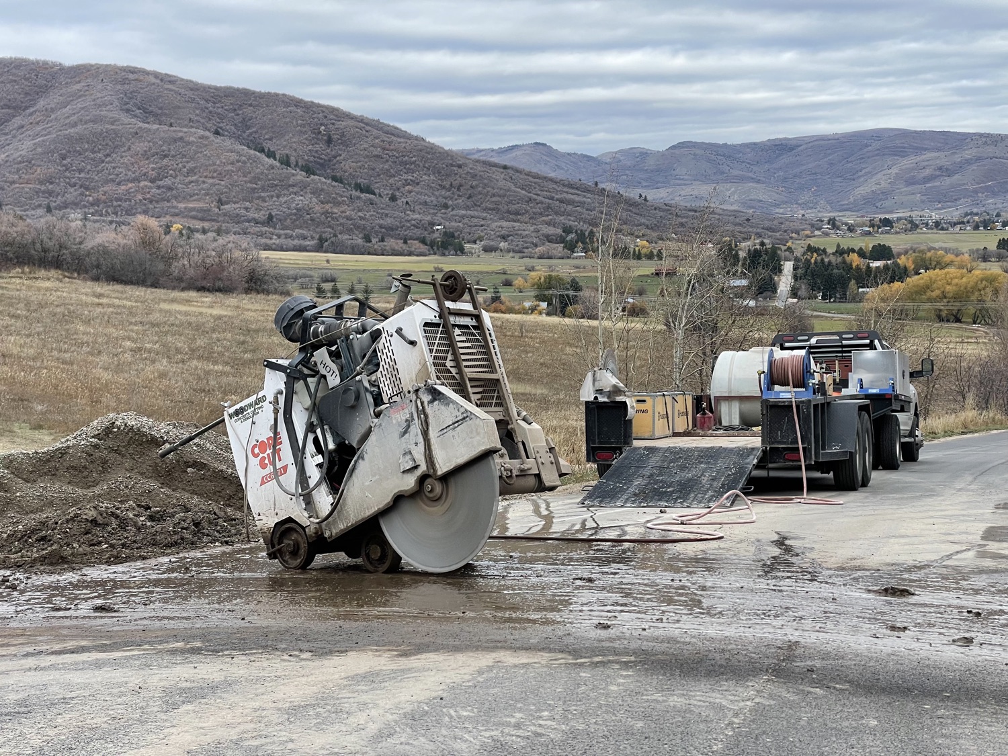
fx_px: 1514
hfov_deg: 36.8
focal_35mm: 52
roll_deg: +2.6
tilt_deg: -5.3
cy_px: 378
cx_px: 504
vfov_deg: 28.0
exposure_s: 1/436
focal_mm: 6
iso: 25
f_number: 2
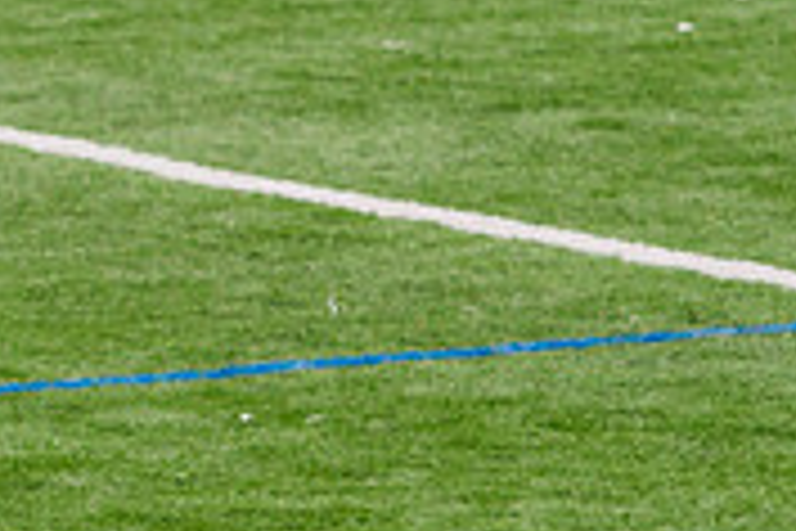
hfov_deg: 2.1
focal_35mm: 962
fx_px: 21269
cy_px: 427
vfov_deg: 1.4
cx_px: -362
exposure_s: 1/1600
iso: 500
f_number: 5.6
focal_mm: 200
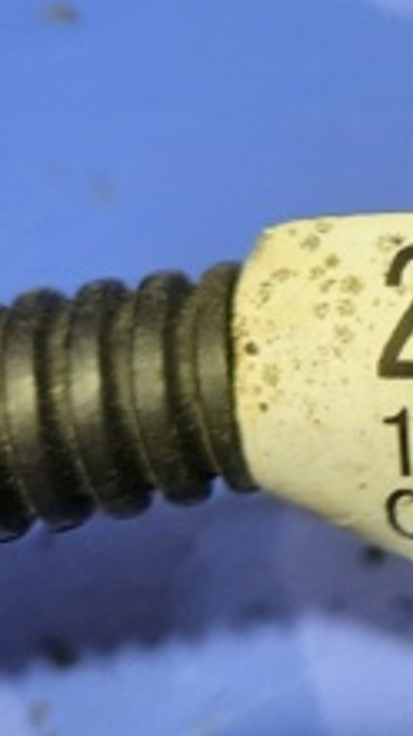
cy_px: 343
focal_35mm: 79
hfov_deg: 13.5
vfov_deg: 26.9
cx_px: 776
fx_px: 1541
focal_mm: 4.6
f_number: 2
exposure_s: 1/33
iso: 320
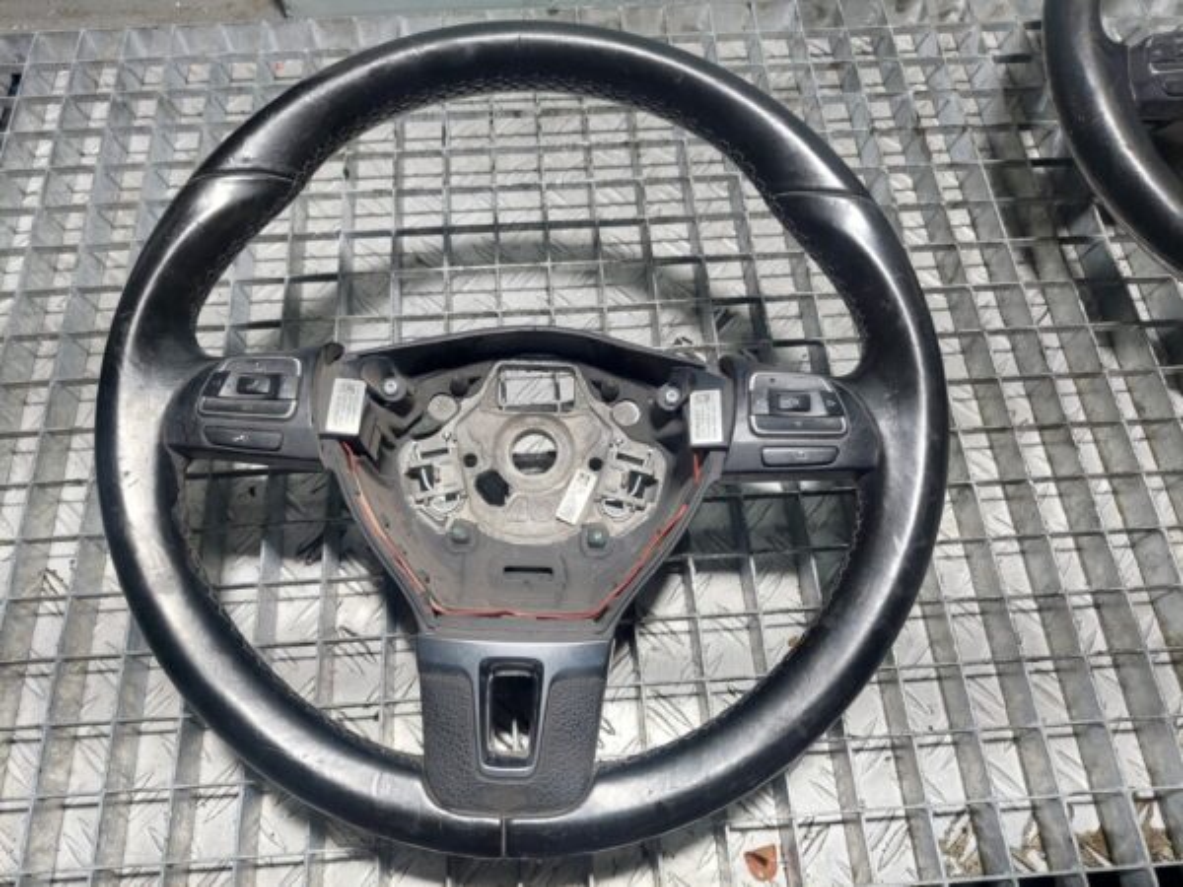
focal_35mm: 25
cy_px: 444
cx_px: 592
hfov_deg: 69.4
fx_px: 854
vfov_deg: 54.9
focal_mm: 5.23
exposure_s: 1/100
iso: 80
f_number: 1.8
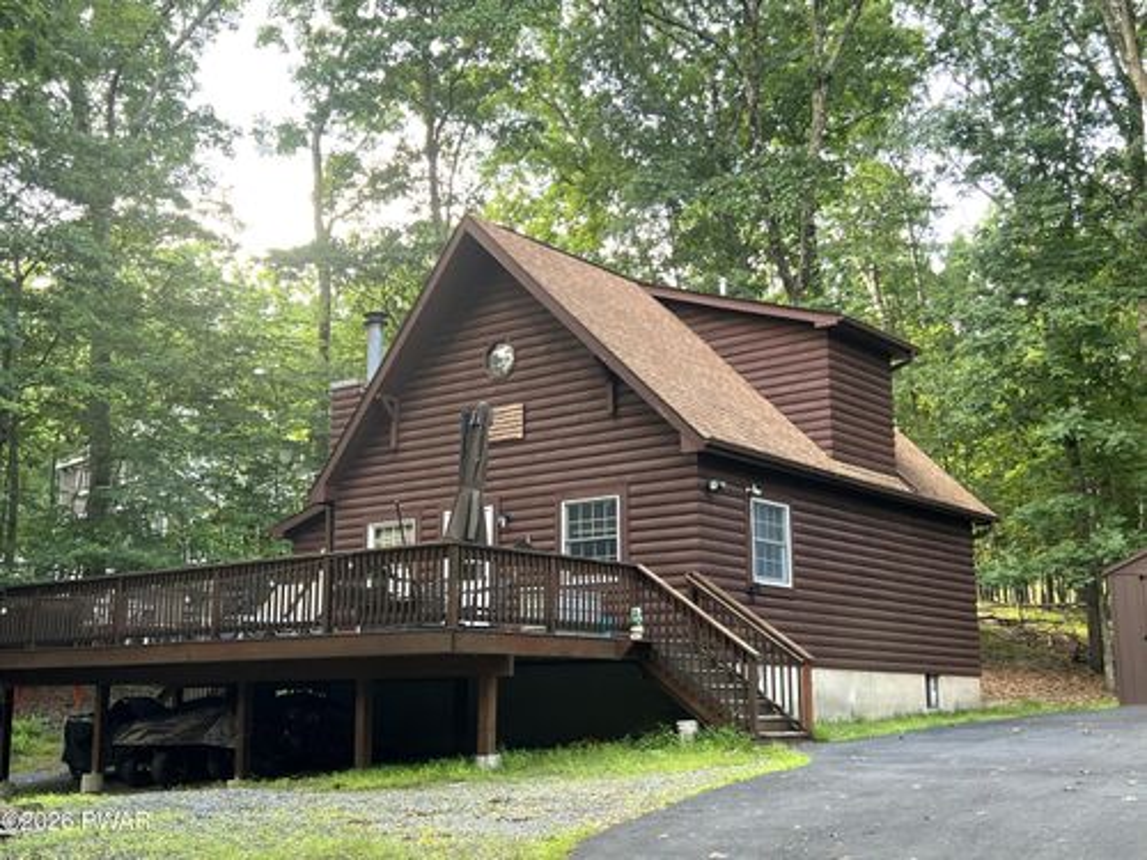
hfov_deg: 46.8
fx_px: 1325
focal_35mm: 40
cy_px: 430
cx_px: 574
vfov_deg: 36.0
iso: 64
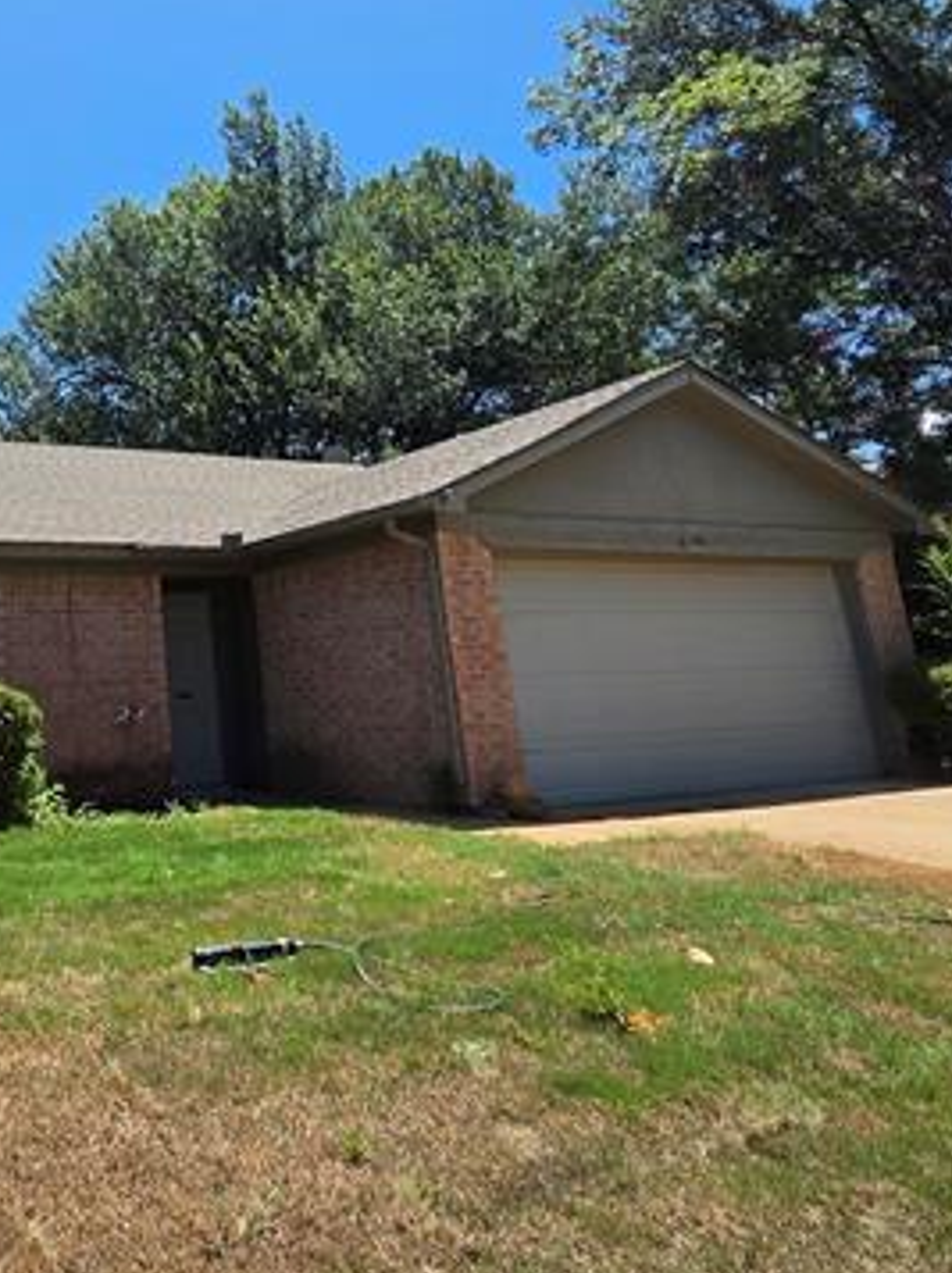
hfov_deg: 44.2
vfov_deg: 61.3
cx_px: 57
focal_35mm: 28
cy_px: 385
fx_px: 1029
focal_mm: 2.2
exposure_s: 1/1775
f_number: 2.2
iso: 50
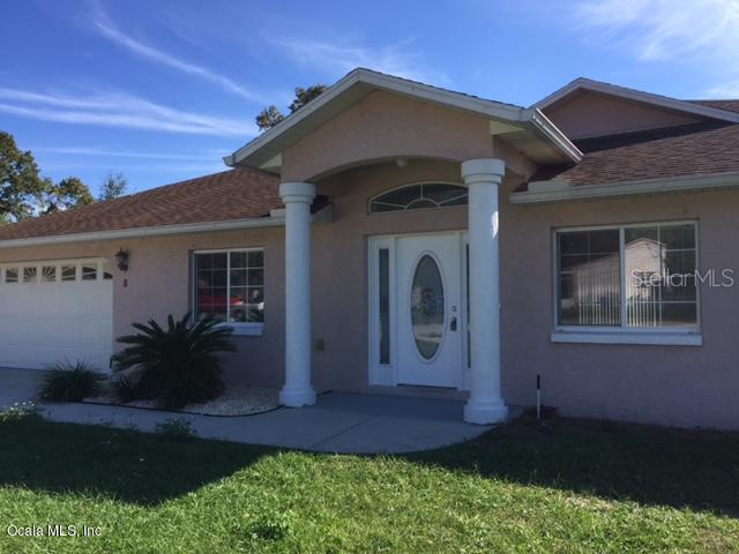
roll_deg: -1.0
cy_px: 277
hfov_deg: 61.7
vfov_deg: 48.2
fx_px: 619
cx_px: 370
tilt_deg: +1.5
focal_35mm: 29
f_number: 2.2
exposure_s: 1/1364
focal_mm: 4.15
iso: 32
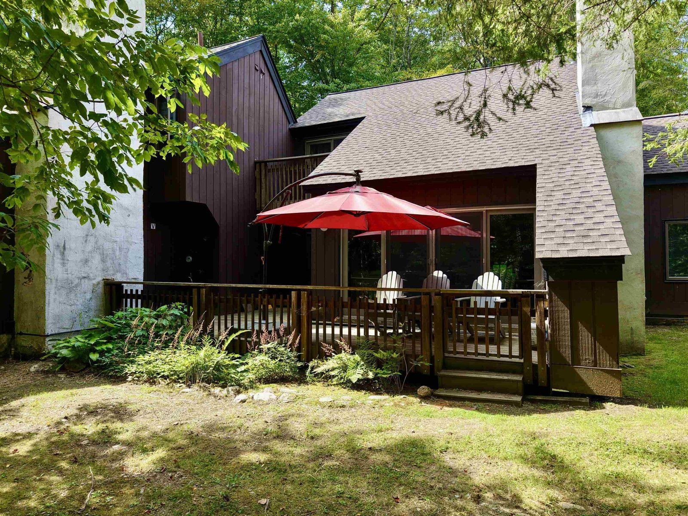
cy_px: 258
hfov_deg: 71.6
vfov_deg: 56.8
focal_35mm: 24
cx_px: 344
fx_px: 477
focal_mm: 8.67
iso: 210
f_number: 1.8
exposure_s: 1/30
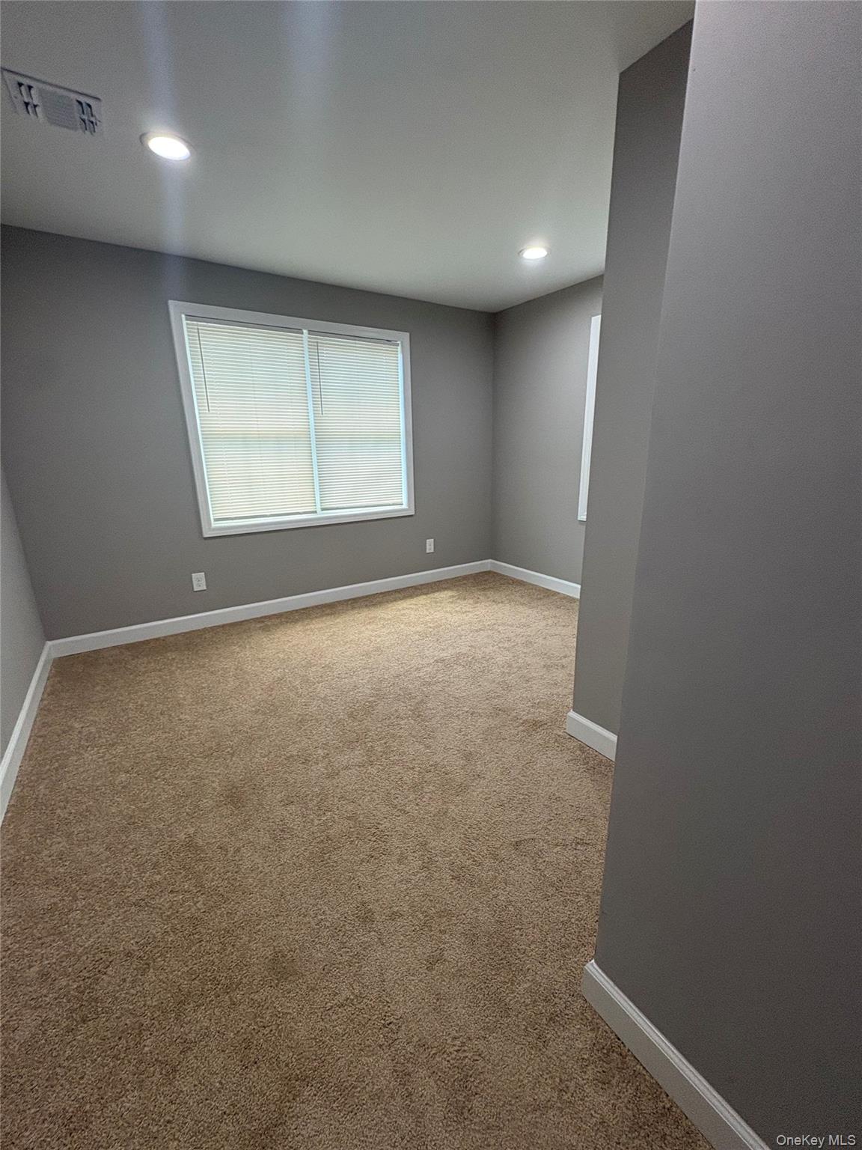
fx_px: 465
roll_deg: +1.1
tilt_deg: -12.0
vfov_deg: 102.1
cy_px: 575
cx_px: 431
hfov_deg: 85.7
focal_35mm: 14
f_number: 2.2
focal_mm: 2.22
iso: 200
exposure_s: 1/120
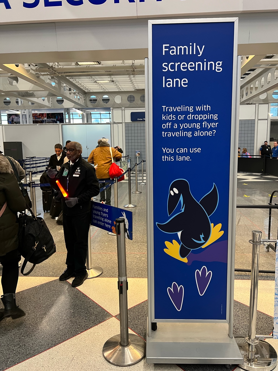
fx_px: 278
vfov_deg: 67.3
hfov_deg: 53.0
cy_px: 186
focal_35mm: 26
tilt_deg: -6.8
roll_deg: +1.9
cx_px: 139
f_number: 1.5
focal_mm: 5.7
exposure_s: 1/60
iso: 250
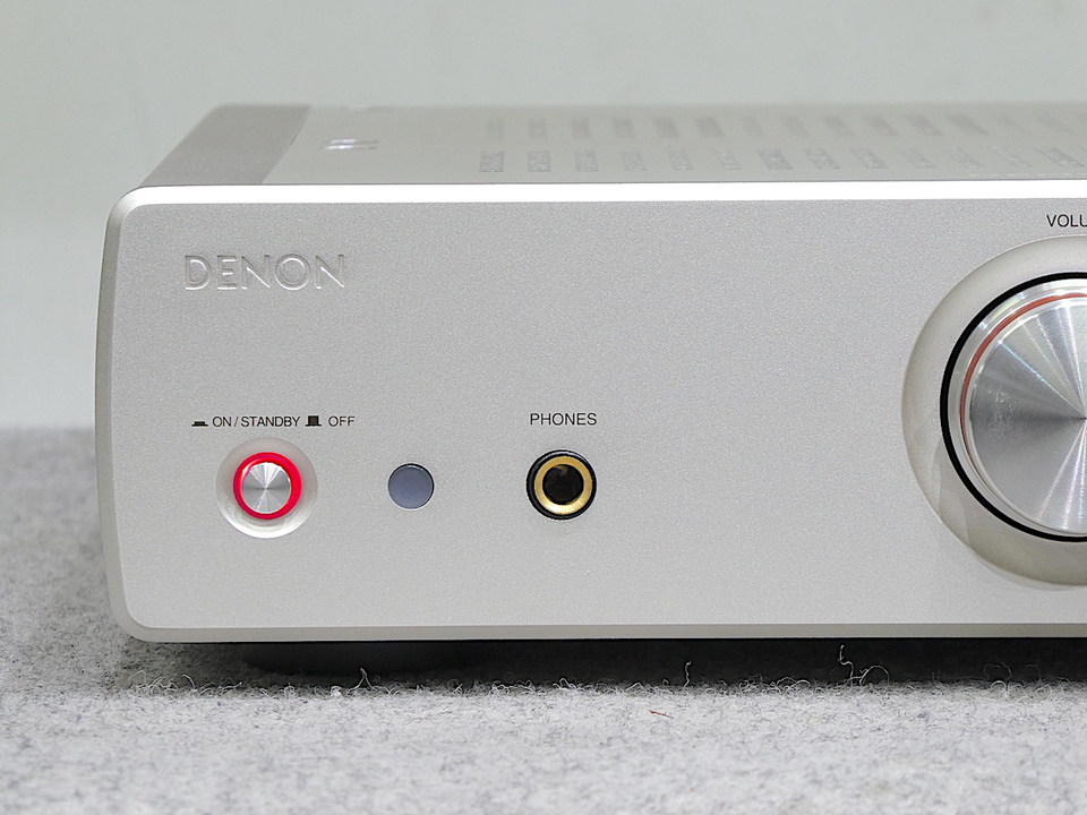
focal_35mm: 231
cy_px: 408
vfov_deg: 6.4
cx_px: 544
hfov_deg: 8.6
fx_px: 7254
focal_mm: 41.4
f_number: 5.6
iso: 200
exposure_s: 1/8
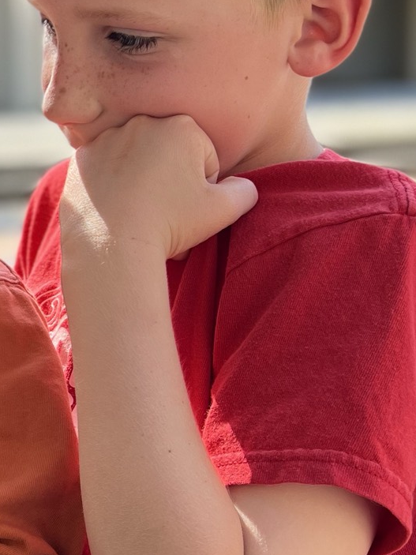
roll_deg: +4.9
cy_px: 268
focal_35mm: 74
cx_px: -105
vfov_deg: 26.3
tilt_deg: -8.7
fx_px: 1186
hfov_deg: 18.7
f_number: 1.5
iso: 50
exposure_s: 1/591
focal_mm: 5.7
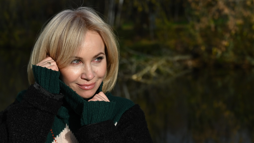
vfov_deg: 14.5
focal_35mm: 83
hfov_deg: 25.6
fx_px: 559
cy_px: 100
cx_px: 142
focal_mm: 49
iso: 320
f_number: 4
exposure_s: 1/4000
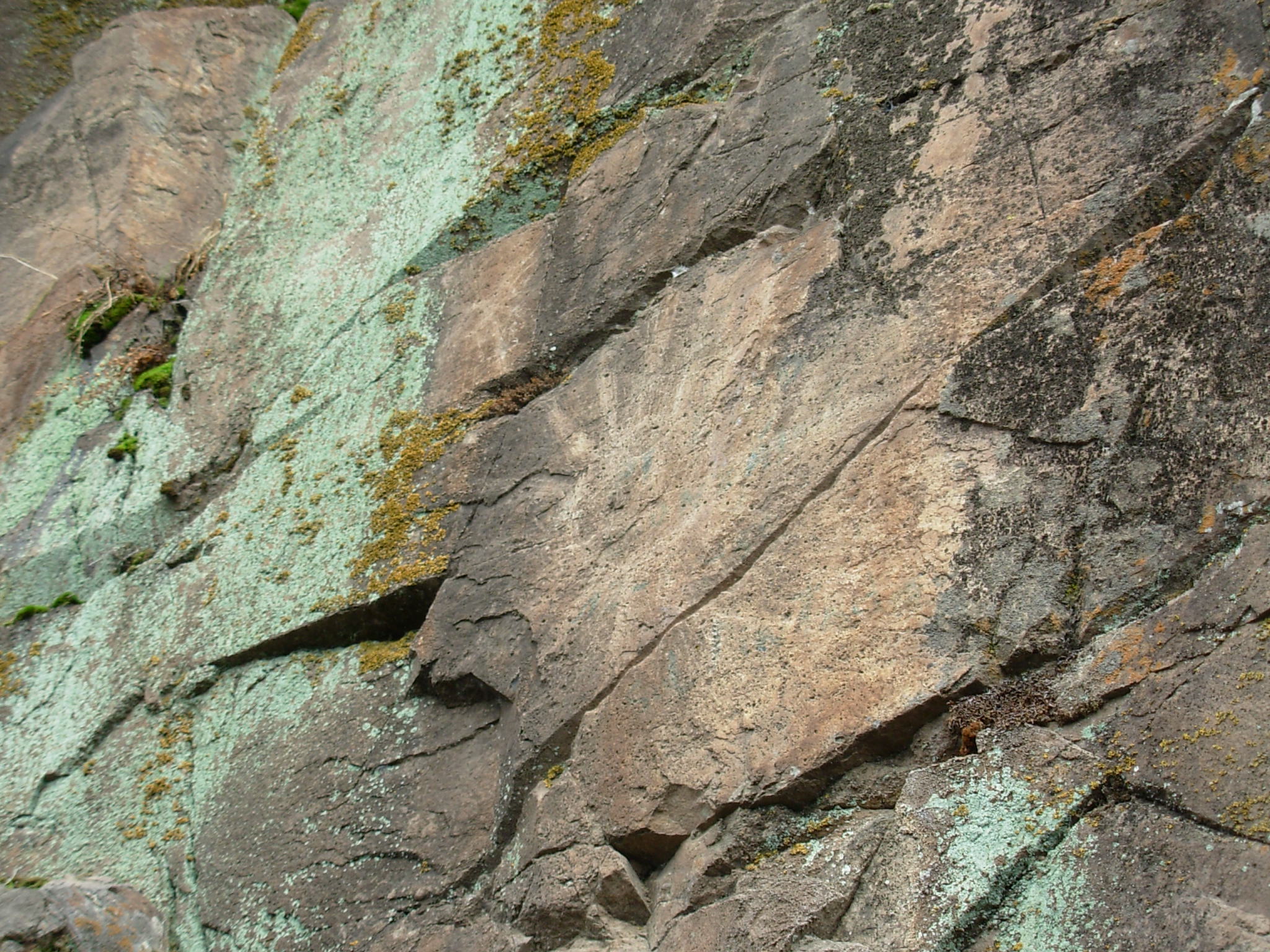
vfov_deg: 21.0
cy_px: 476
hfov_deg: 27.8
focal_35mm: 70
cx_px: 635
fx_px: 2568
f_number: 3.5
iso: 50
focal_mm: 11.5
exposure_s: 1/102
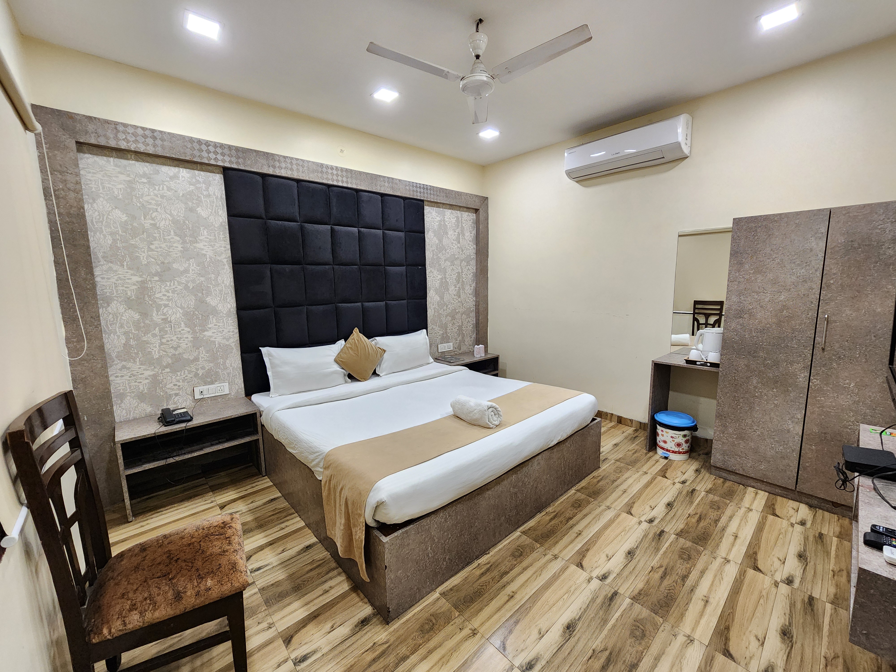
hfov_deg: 106.2
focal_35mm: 13
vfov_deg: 89.9
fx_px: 336
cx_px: 448
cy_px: 336
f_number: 2.2
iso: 400
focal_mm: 2.2
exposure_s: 1/50
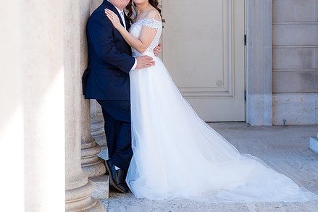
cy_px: 73
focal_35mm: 111
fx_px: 981
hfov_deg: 18.4
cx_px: 141
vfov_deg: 12.3
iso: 160
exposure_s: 1/250
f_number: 2.8
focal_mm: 56
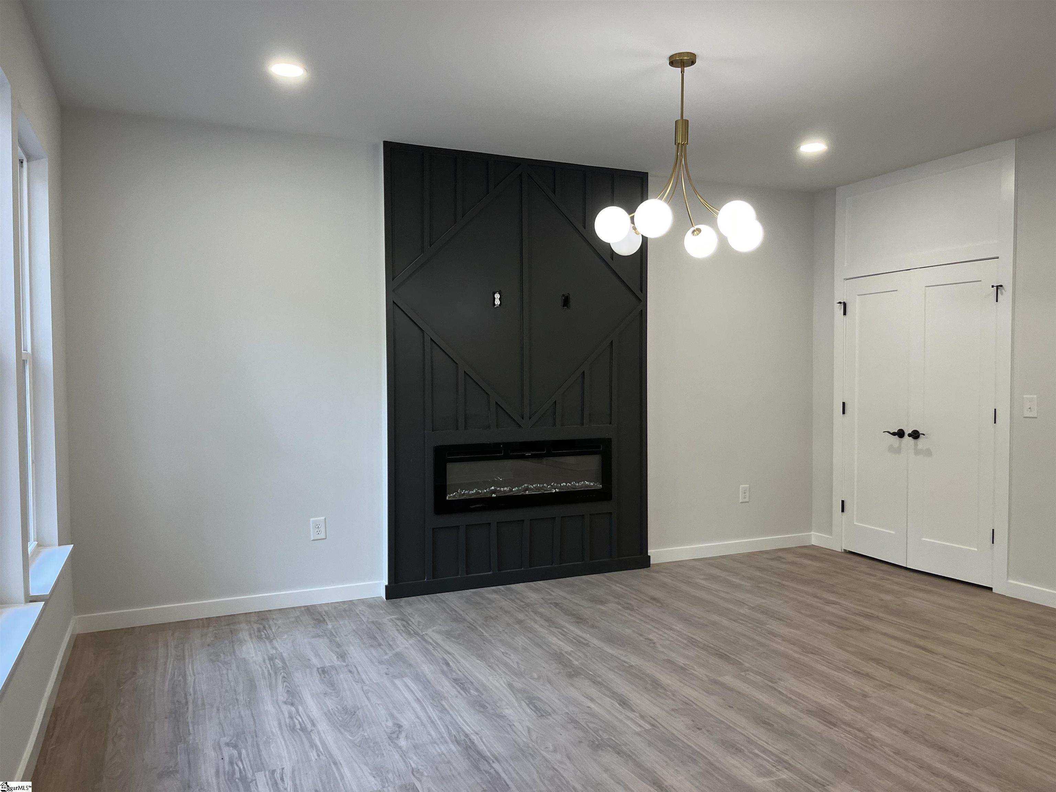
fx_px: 793
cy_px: 396
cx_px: 528
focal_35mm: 26
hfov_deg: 67.3
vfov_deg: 53.1
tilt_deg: +0.0
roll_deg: +1.1
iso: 125
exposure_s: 1/120
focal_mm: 5.1
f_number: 1.6
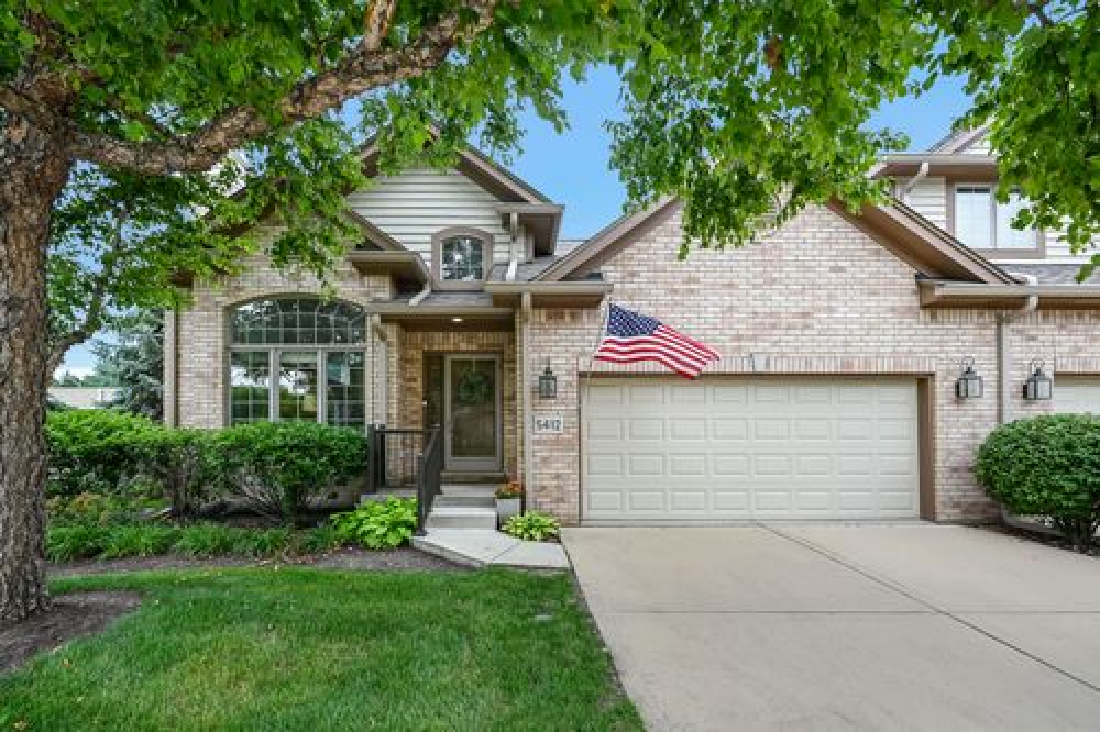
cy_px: 366
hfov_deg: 104.3
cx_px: 550
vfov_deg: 81.2
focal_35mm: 14
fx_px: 428
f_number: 8
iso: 400
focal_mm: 14
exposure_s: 1/200
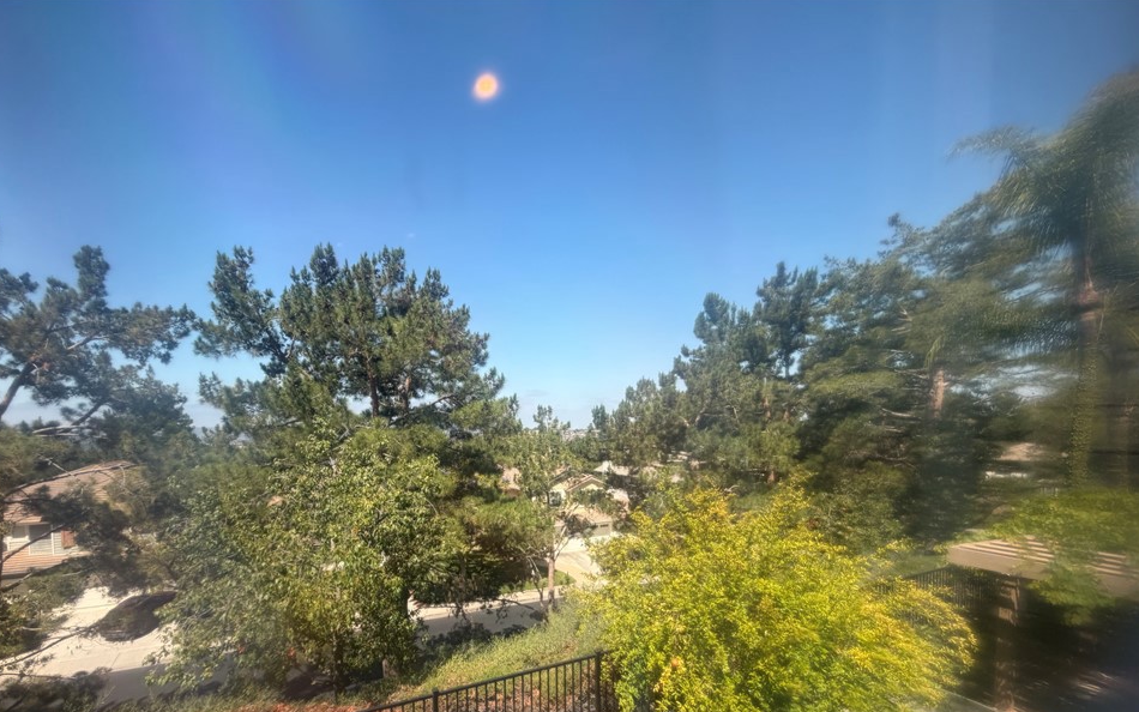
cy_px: 455
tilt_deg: -4.3
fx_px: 497
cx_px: 541
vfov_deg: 69.8
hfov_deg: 97.7
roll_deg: +0.9
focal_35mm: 16
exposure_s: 1/433
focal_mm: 2.22
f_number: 2.2
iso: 64
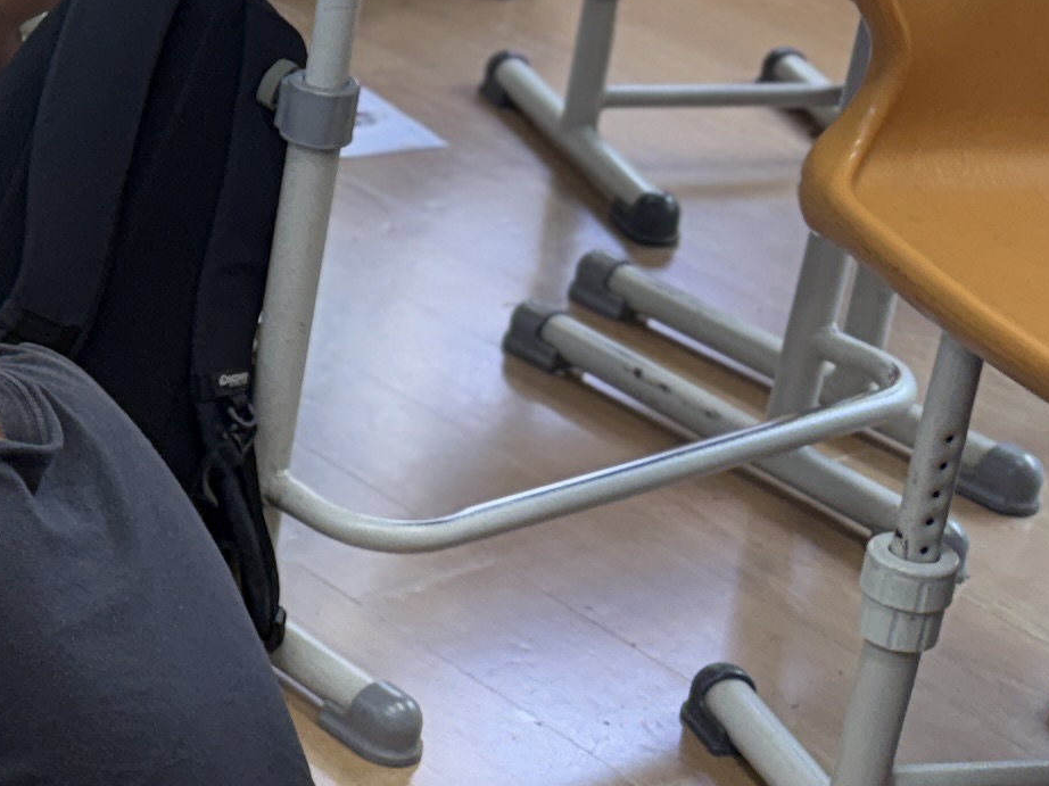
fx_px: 3181
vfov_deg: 14.0
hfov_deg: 16.2
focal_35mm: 105
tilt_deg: -24.1
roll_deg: -0.2
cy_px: 176
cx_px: -759
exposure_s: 1/120
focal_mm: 6.76
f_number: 1.78
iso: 100
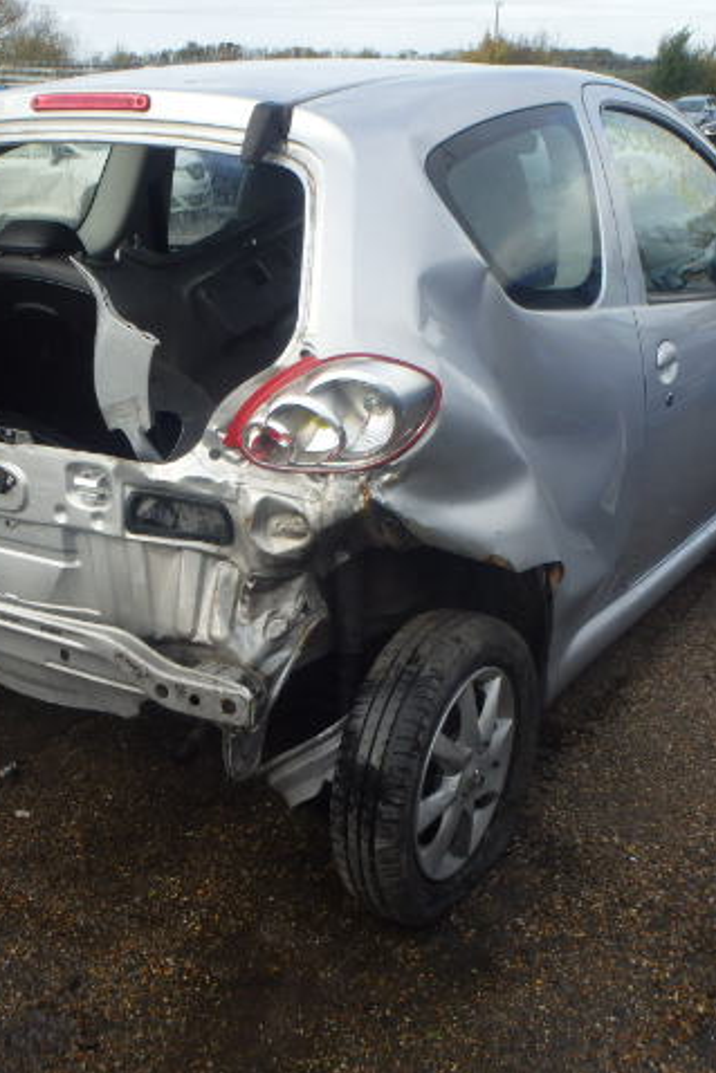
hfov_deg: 34.1
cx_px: 292
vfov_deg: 49.5
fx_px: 1163
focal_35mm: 39
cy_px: 536
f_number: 3.9
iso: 125
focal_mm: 5
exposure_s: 1/250
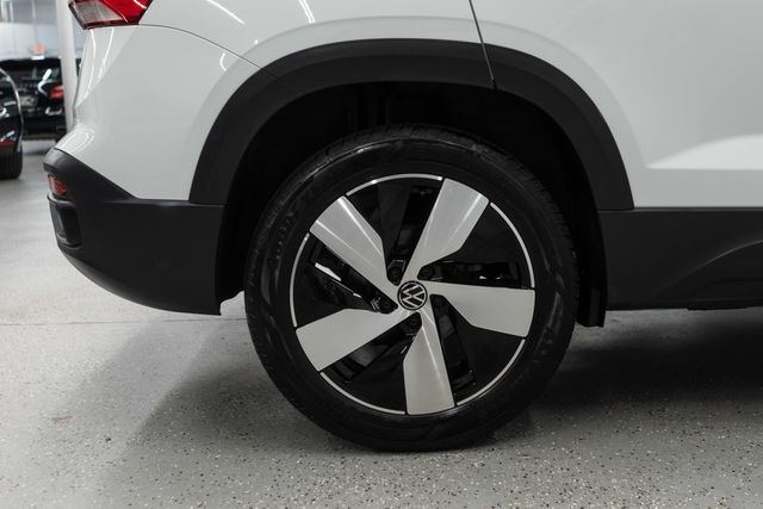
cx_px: 382
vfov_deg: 31.9
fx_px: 890
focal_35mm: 42
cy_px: 254
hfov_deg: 46.4
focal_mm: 28
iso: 200
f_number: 3.2
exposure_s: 1/50
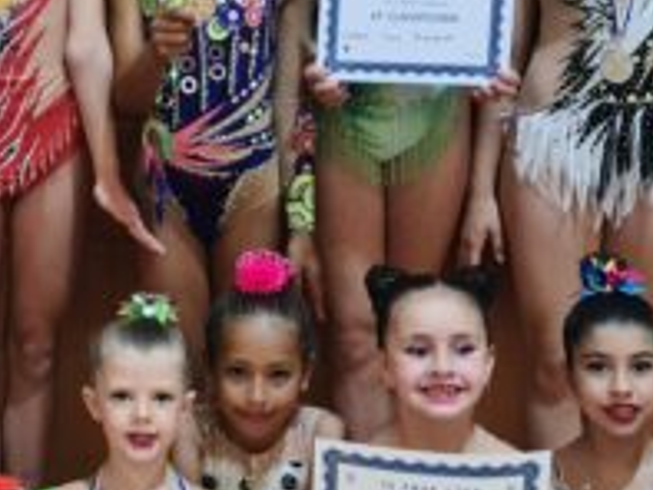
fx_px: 1982
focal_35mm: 105
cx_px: 50
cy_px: 132
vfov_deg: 14.1
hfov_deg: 18.4
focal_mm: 5.9
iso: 160
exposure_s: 1/50
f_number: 2
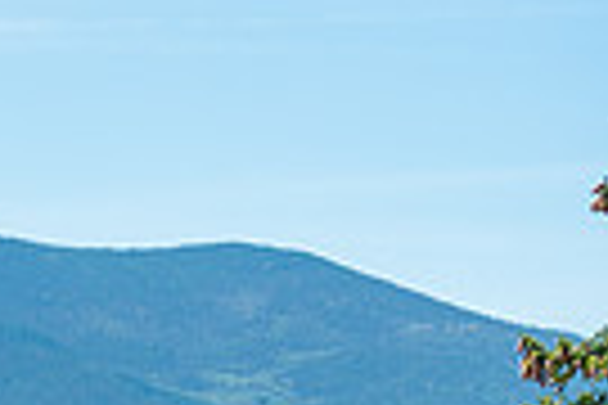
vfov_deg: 4.6
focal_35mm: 300
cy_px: 598
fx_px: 5066
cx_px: -423
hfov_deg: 6.7
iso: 250
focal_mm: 70
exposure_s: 1/1600
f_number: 8
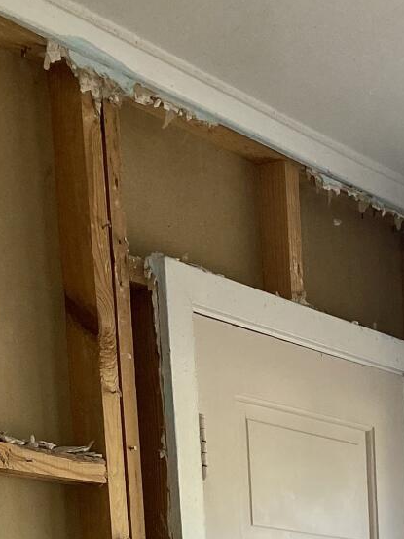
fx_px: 1462
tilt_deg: -10.1
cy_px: 953
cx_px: 673
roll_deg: +2.3
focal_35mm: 94
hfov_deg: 14.3
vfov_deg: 17.3
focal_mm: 4.25
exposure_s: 1/121
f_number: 1.8
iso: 100
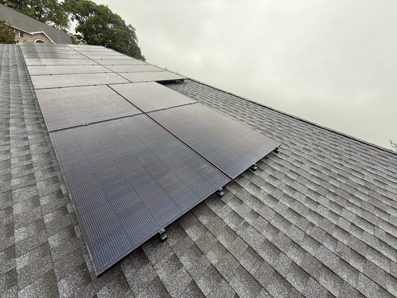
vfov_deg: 85.7
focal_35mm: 14
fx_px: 161
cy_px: 149
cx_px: 198
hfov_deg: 102.1
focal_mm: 2.22
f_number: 2.2
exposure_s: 1/226
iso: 64
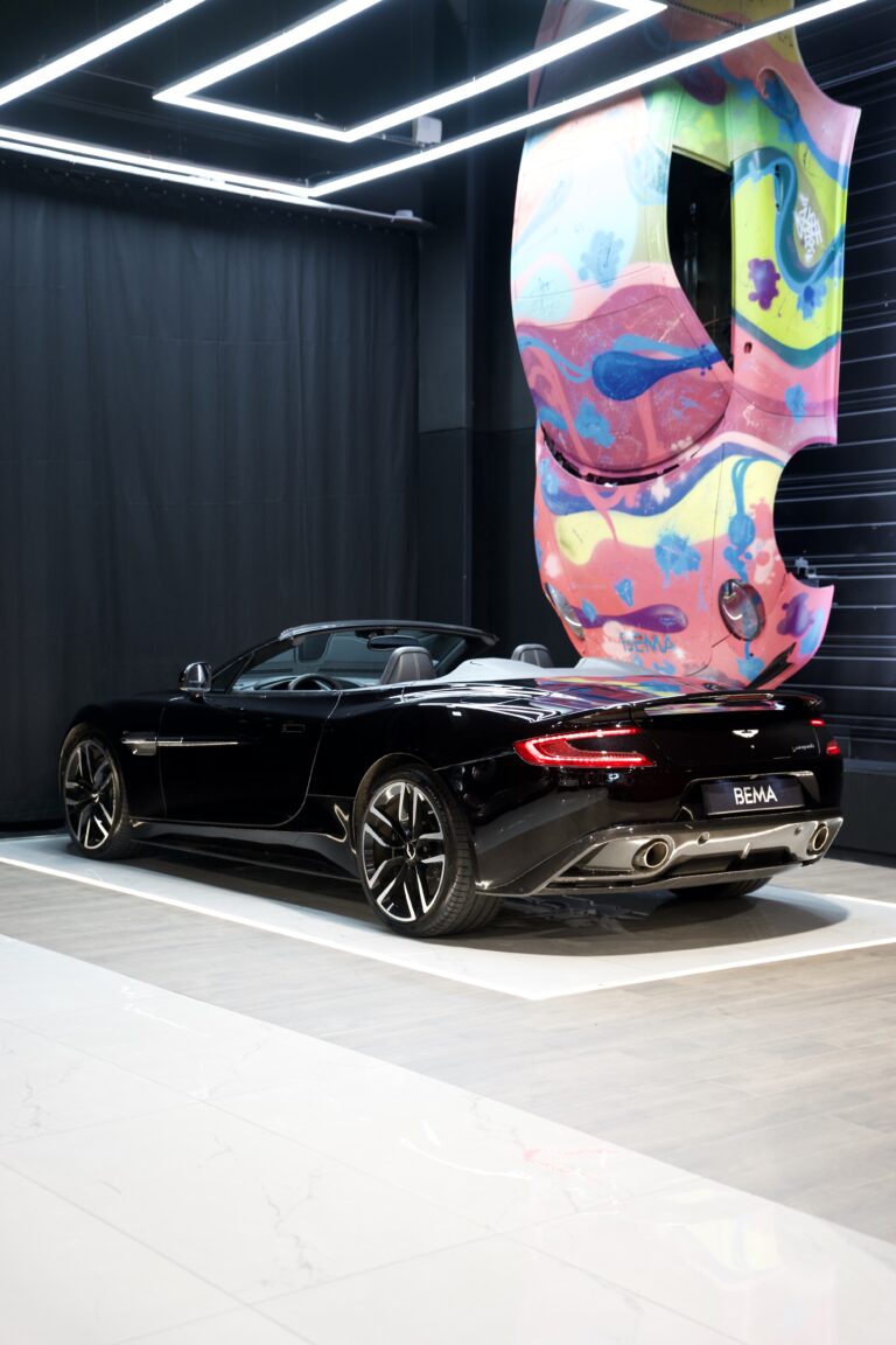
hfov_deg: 28.7
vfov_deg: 42.0
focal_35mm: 47
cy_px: 672
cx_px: 448
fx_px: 1751
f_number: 3.2
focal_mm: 46.9
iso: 1250
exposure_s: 1/60
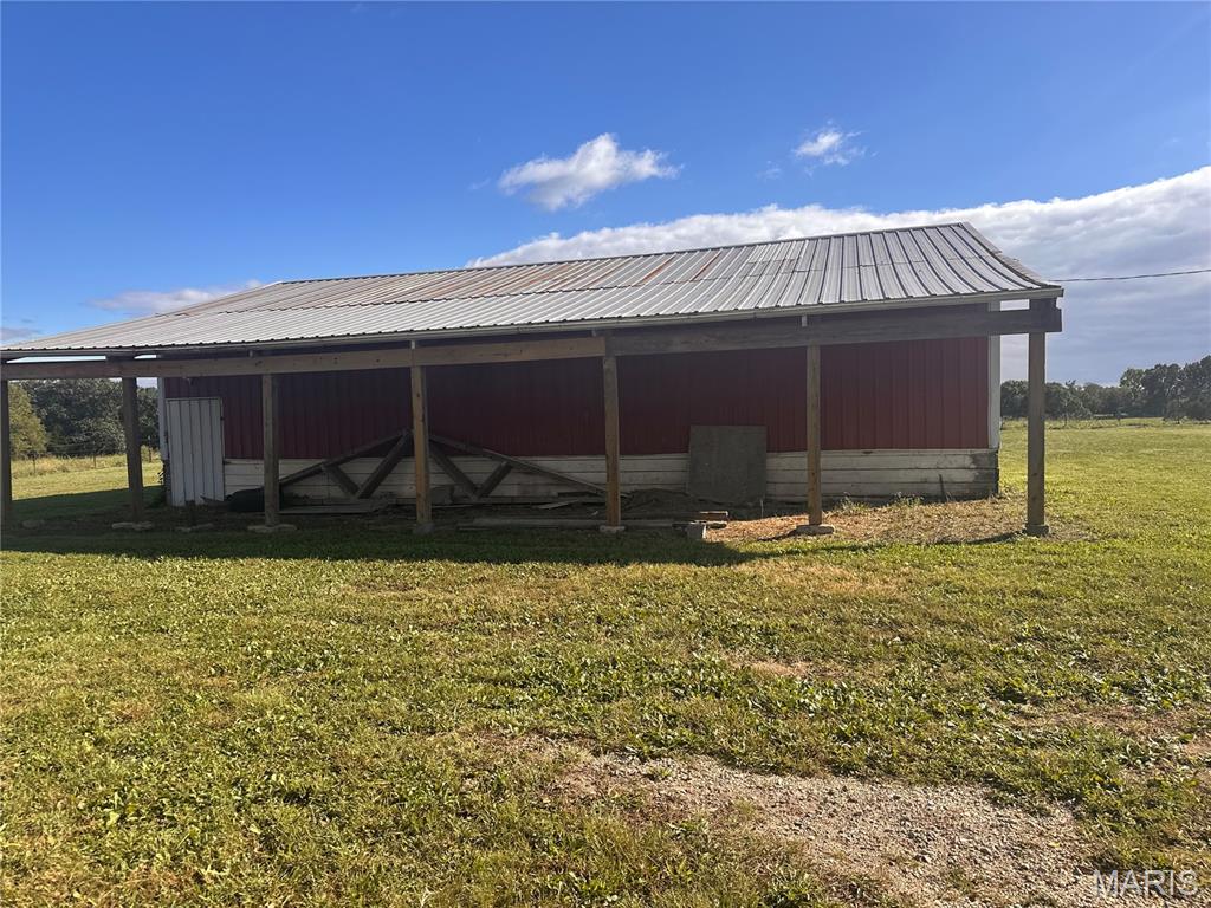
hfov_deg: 71.6
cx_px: 606
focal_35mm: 24
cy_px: 454
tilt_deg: -1.7
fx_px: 840
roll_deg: -0.2
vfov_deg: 56.8
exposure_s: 1/4545
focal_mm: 6.86
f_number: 1.78
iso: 80
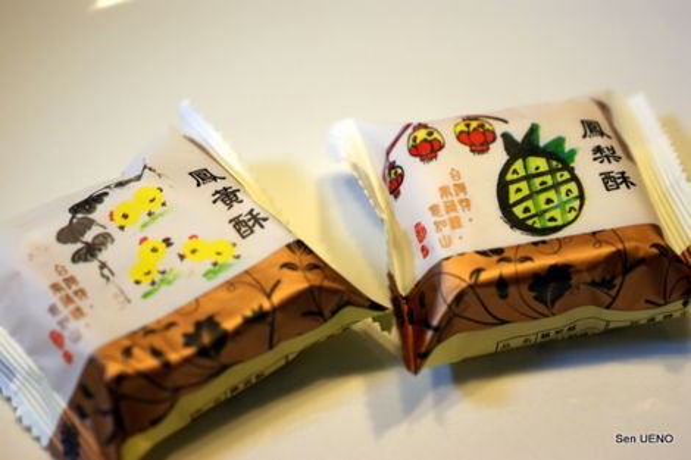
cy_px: 230
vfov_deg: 18.2
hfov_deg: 27.0
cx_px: 346
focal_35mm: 75
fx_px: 1439
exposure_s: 1/80
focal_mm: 50
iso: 250
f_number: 2.8
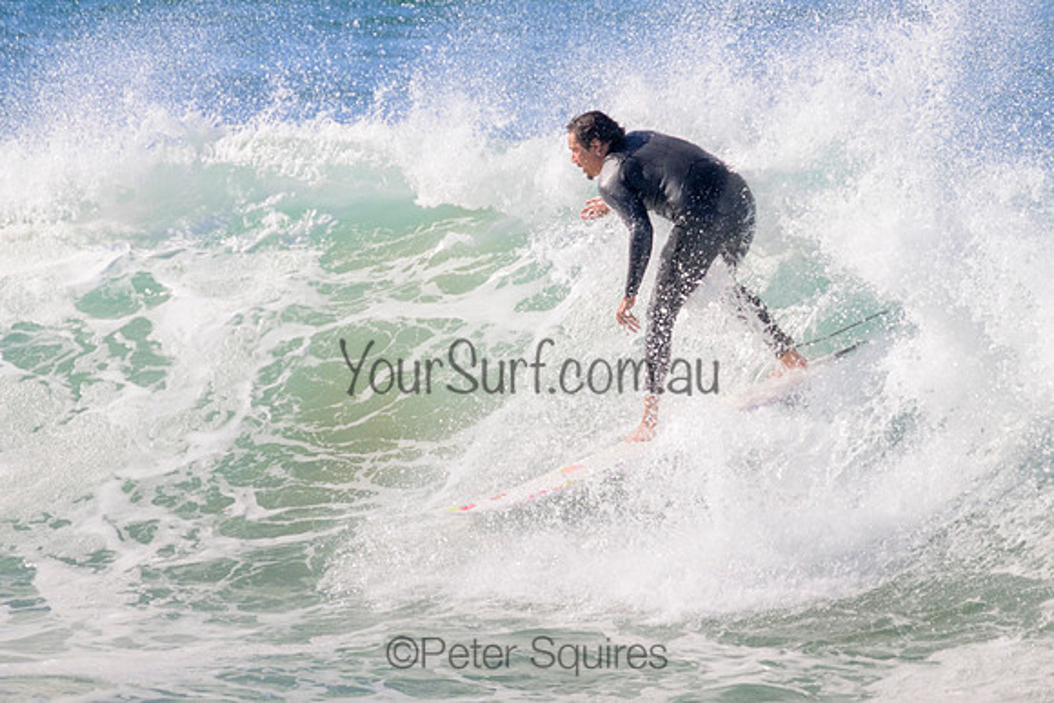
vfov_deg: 1.3
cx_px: 551
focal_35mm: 1097
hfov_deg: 1.9
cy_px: 221
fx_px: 32123
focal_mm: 800
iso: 1000
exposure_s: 1/2000
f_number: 11
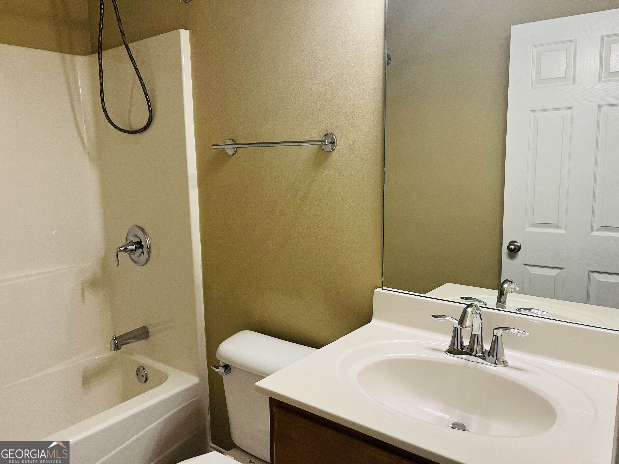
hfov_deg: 67.3
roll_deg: +1.6
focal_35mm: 26
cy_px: 232
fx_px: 465
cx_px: 310
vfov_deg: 53.1
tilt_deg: -7.7
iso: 125
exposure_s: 1/120
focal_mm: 5.1
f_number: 1.6
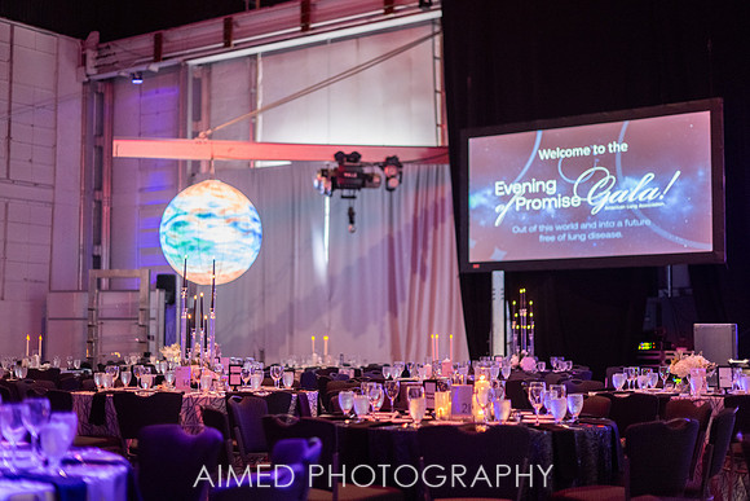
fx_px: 1099
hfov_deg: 37.7
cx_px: 367
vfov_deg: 25.6
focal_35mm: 53
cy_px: 250
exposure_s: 1/200
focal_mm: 50
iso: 1600
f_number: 1.6
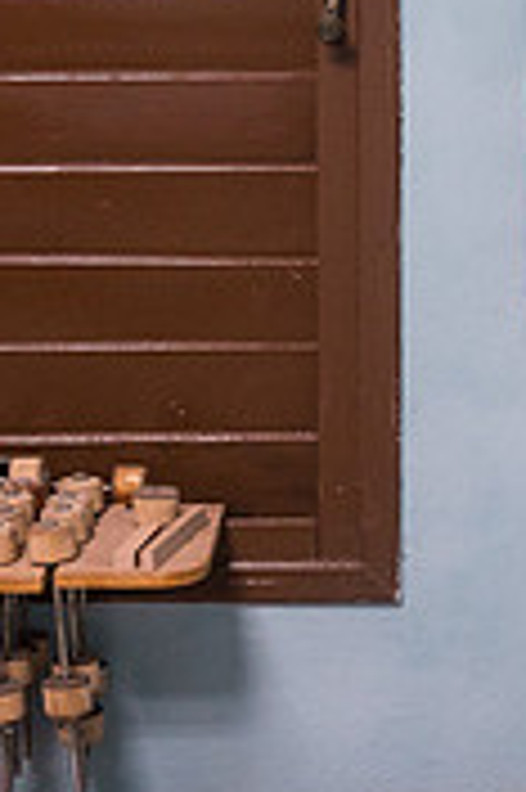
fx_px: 2306
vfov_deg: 19.5
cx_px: 454
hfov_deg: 12.9
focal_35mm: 105
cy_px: 338
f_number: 4
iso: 2000
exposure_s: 1/60
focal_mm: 27
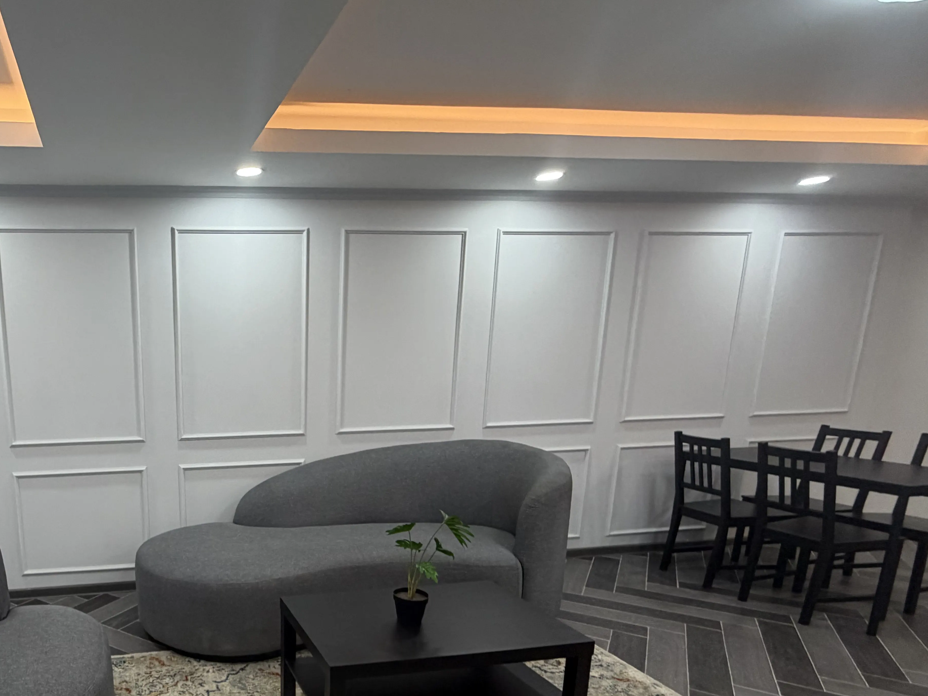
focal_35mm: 22
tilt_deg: -11.3
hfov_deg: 69.7
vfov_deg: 59.3
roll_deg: +1.8
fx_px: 590
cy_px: 478
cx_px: 200
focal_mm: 2.22
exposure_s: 1/100
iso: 250
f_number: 2.2
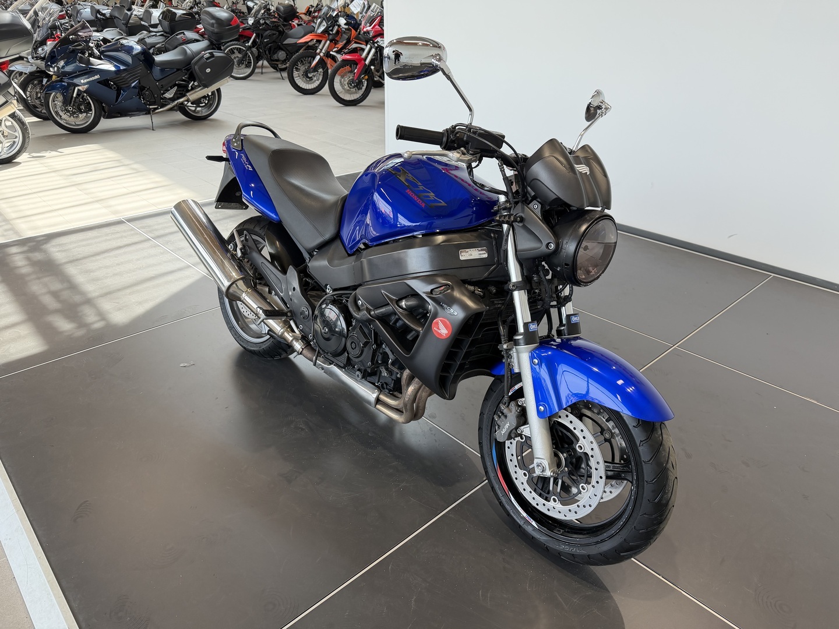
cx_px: 420
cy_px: 314
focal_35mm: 24
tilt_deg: -28.4
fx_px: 582
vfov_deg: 56.8
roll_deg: -0.2
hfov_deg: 71.6
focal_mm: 6.76
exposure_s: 1/224
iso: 160
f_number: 1.78
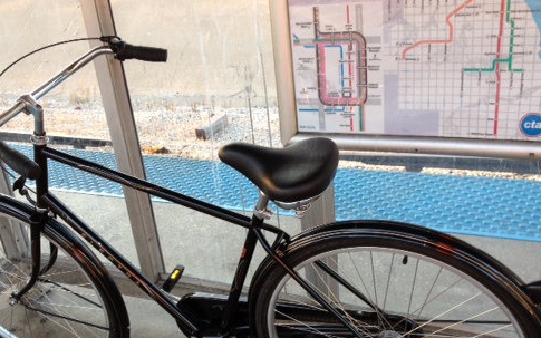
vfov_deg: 25.9
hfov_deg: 40.9
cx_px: 229
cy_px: 267
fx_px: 722
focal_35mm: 49
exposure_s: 1/60
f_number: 2.4
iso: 80
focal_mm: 4.28
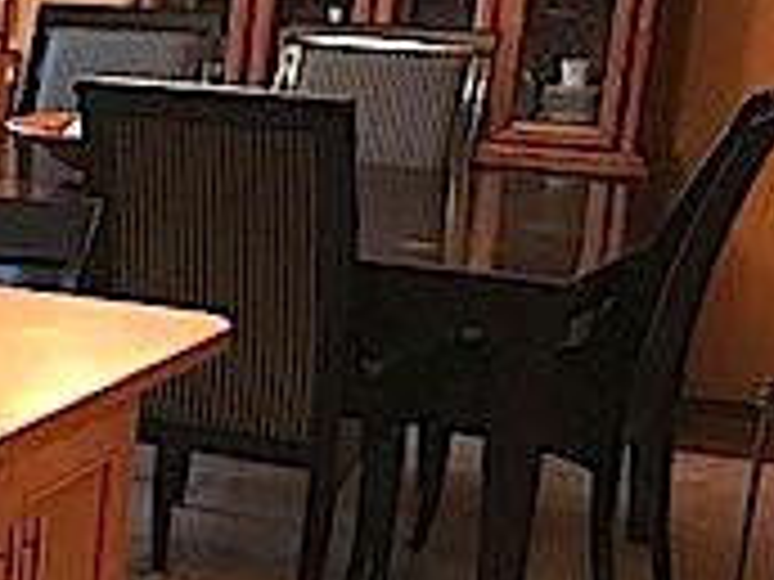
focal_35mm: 104
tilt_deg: -15.8
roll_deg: -1.2
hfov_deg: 16.7
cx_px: -482
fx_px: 2325
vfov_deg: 14.1
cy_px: 517
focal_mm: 3.99
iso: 100
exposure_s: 1/12
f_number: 1.8
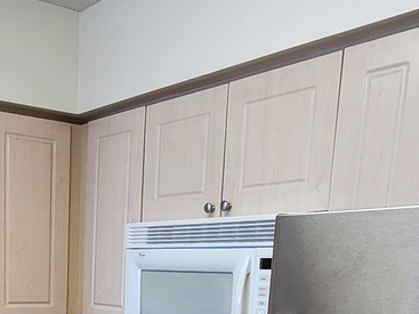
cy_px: 411
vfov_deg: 24.7
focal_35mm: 51
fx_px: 617
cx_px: 104
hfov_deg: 36.6
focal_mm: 2.2
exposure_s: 1/60
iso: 250
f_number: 2.2
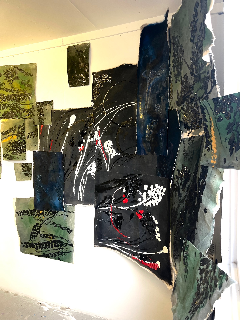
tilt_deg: -2.9
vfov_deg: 67.3
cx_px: 120
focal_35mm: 26
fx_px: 240
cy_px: 160
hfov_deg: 53.1
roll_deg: +1.1
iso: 125
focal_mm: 5.1
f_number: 1.6
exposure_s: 1/100
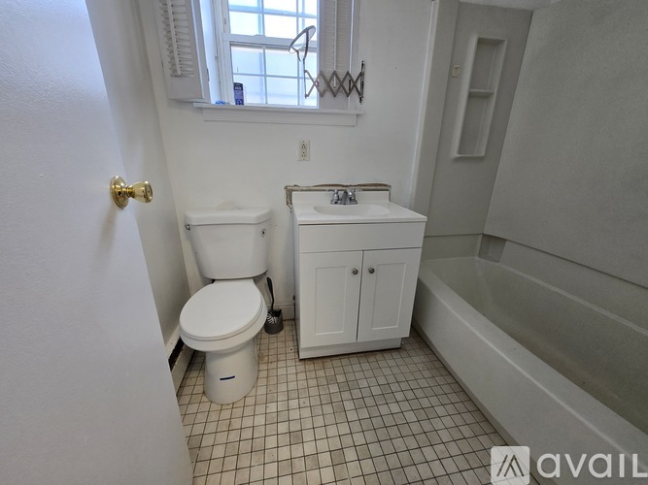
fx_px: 243
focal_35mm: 13
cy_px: 242
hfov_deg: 106.2
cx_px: 324
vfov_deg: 89.9
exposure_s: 1/60
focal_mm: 1.7
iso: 64
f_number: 2.2
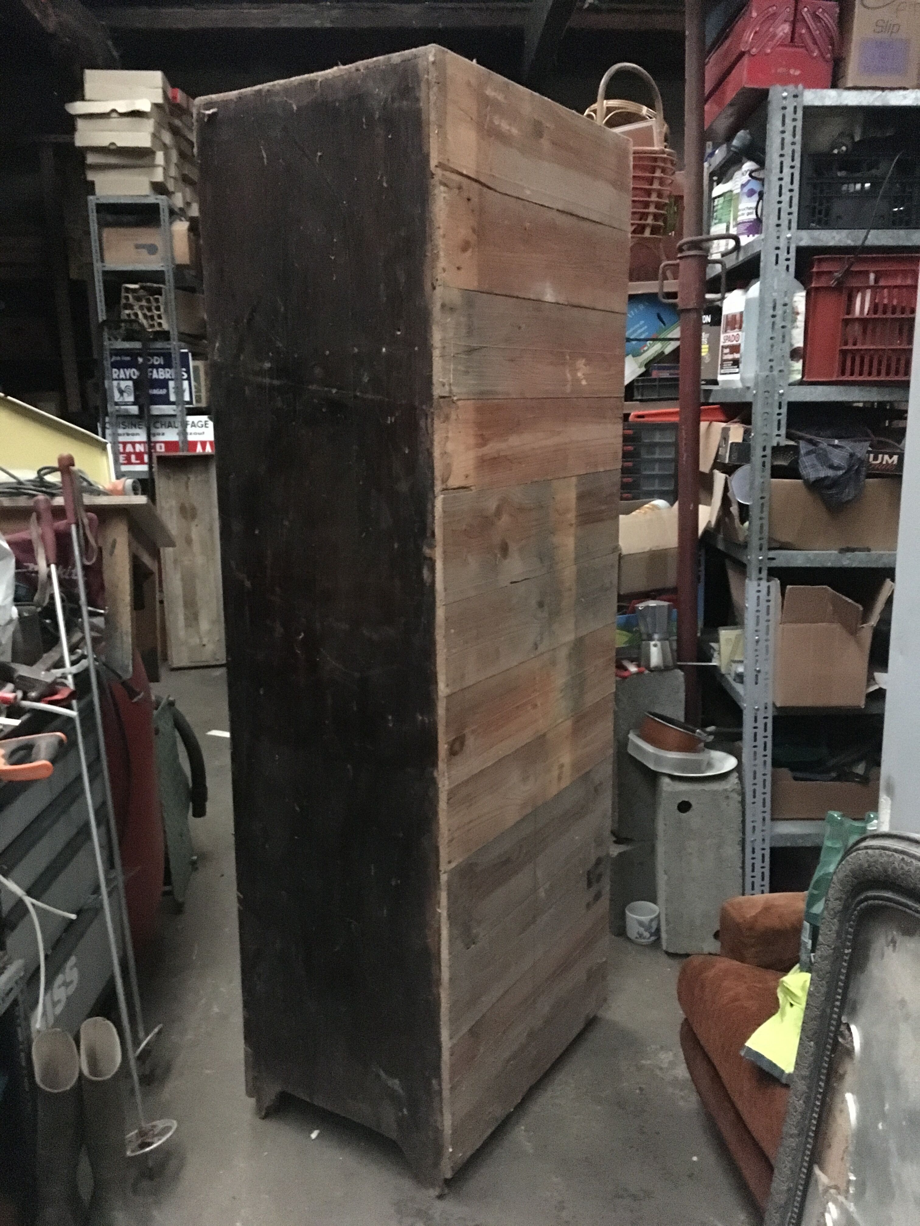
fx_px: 1028
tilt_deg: -13.7
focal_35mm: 29
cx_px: 460
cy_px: 613
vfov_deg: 61.7
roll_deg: -0.1
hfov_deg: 48.2
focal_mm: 4.15
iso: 1600
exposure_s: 1/17
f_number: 2.2
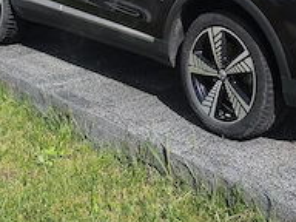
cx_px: 264
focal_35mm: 72
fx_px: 616
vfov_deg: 19.8
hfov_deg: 26.2
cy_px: -5
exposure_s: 1/1730
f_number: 1.65
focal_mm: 6.14
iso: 50
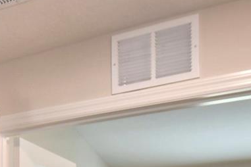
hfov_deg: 30.4
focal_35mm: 63
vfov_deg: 19.0
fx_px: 439
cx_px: 23
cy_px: 250
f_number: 4.5
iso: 280
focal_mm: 10
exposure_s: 1/30
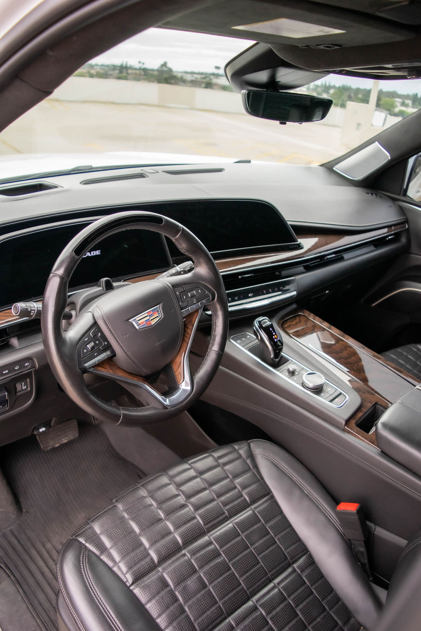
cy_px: 316
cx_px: 210
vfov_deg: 67.4
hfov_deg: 47.9
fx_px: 474
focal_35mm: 27
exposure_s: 1/640
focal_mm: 18
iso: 800
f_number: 3.5
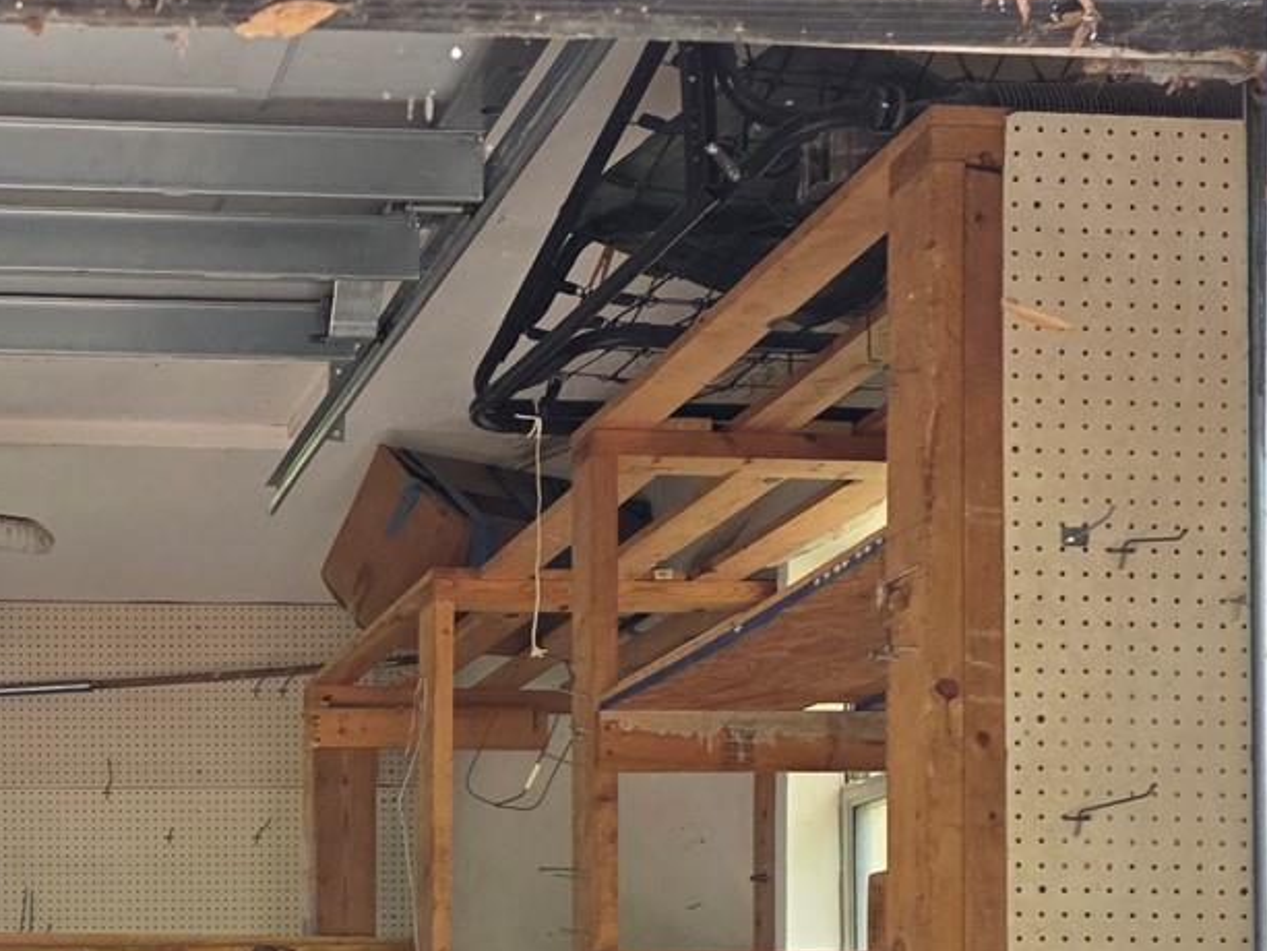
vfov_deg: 22.3
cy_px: 1174
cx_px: -10
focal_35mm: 60
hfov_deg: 29.9
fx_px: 2197
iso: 125
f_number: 1.7
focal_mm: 6.3
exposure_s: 1/180
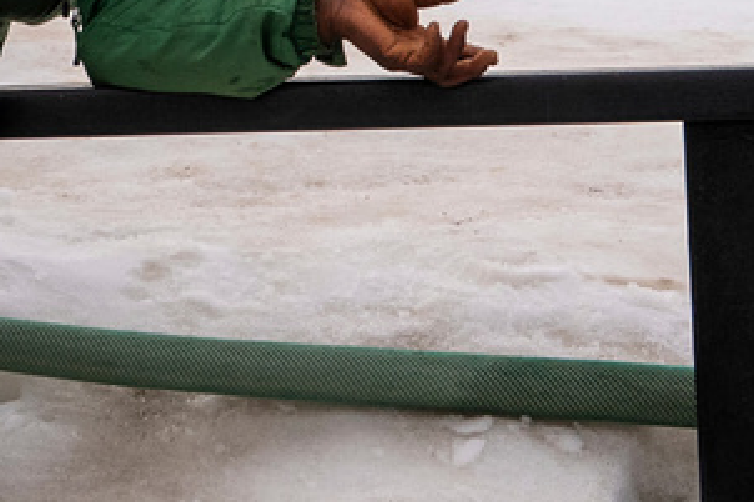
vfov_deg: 10.3
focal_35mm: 129
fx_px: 2700
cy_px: -224
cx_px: 17
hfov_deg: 15.6
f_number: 13
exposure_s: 1/100
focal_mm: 38
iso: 500
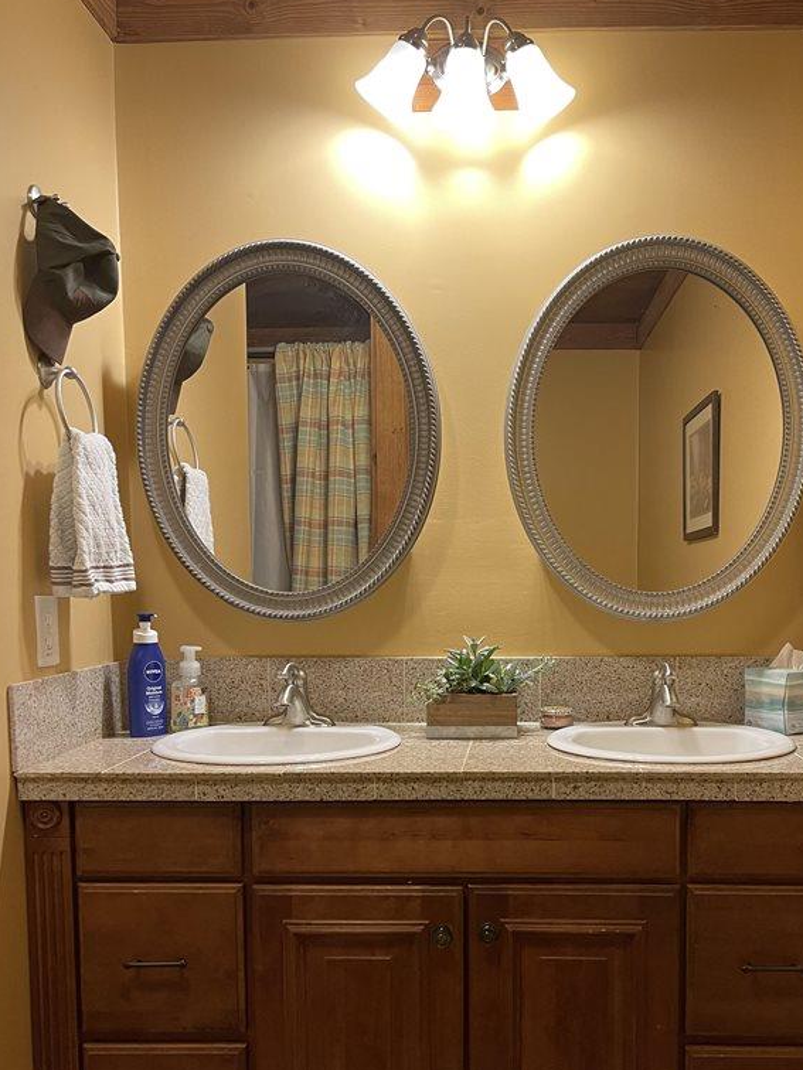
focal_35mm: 33
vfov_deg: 54.8
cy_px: 660
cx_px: 494
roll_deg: +0.0
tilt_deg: -5.1
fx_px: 1021
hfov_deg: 42.7
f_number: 1.6
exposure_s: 1/60
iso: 160
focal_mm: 5.1
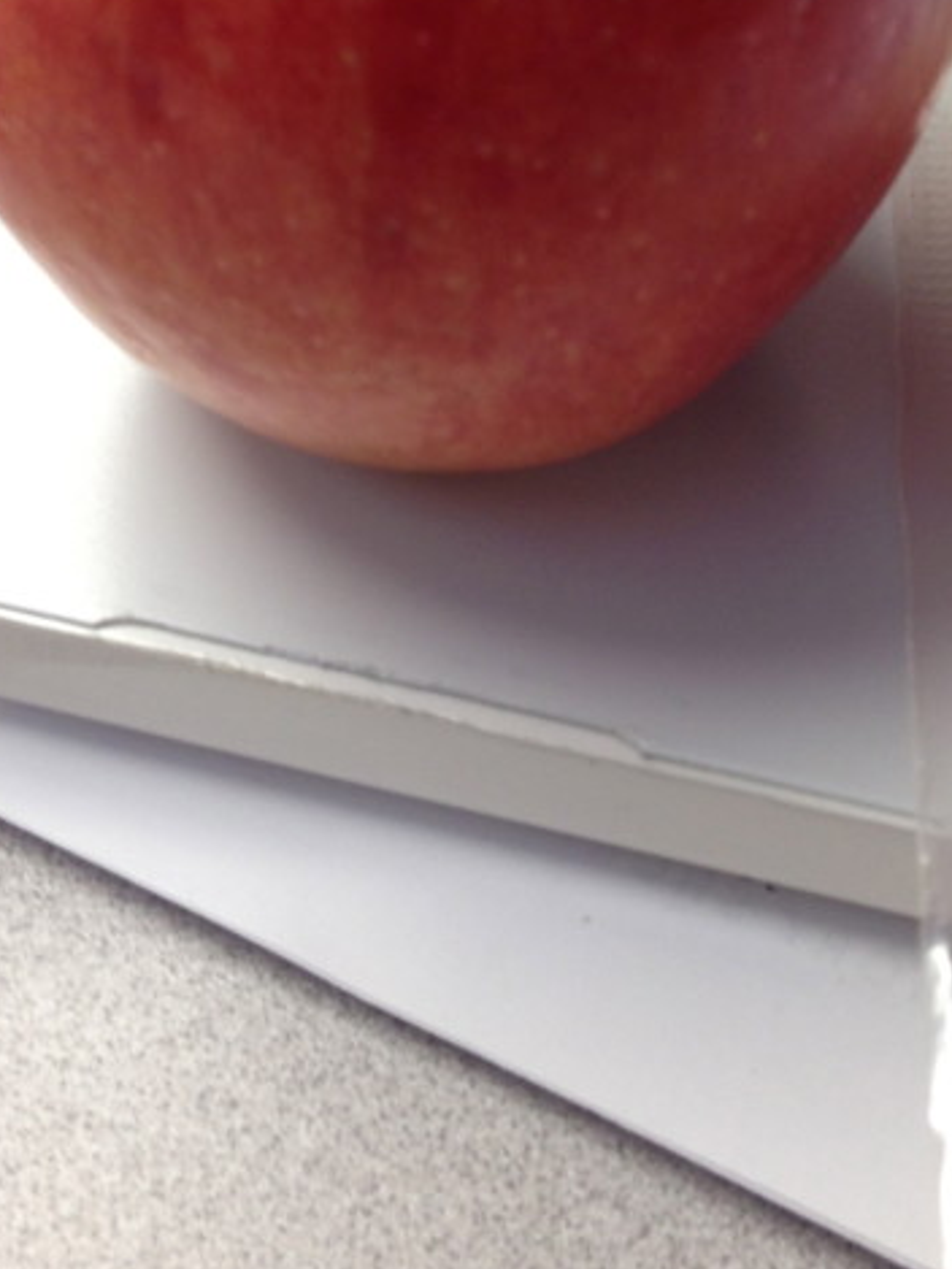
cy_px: 241
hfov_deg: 20.3
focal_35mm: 72
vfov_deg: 26.5
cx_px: 698
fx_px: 2639
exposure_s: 1/20
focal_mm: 4.13
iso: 64
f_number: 2.4
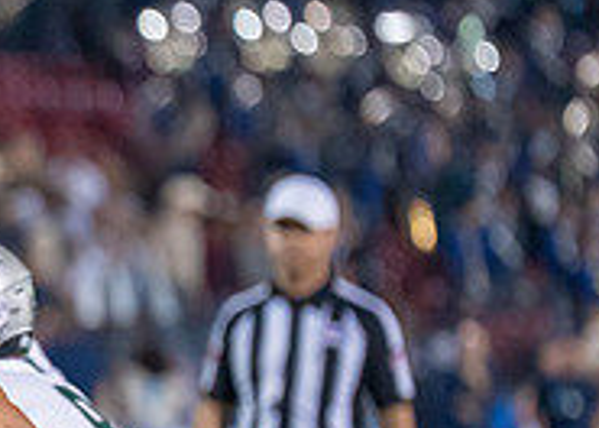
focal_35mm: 756
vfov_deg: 1.9
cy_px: 459
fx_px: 12856
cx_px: -458
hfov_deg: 2.7
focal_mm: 175
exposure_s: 1/1250
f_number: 2.8
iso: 2000
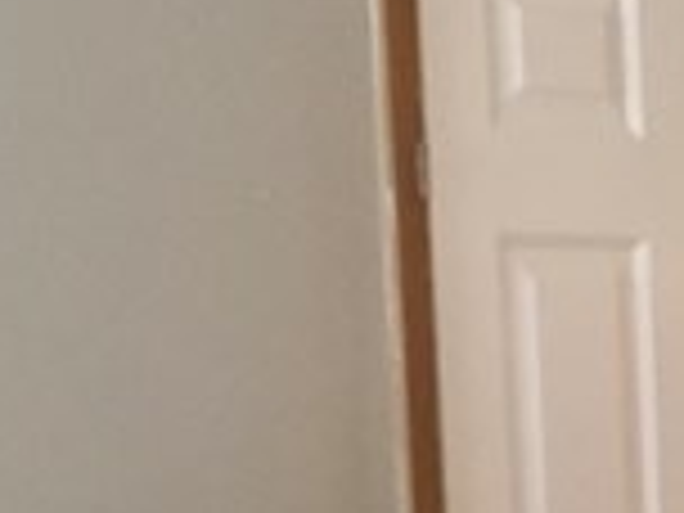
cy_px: 1188
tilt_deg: -11.2
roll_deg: +0.6
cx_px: 1170
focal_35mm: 195
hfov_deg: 9.7
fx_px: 3853
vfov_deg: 7.2
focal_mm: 4.15
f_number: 2.2
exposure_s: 1/30
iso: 100
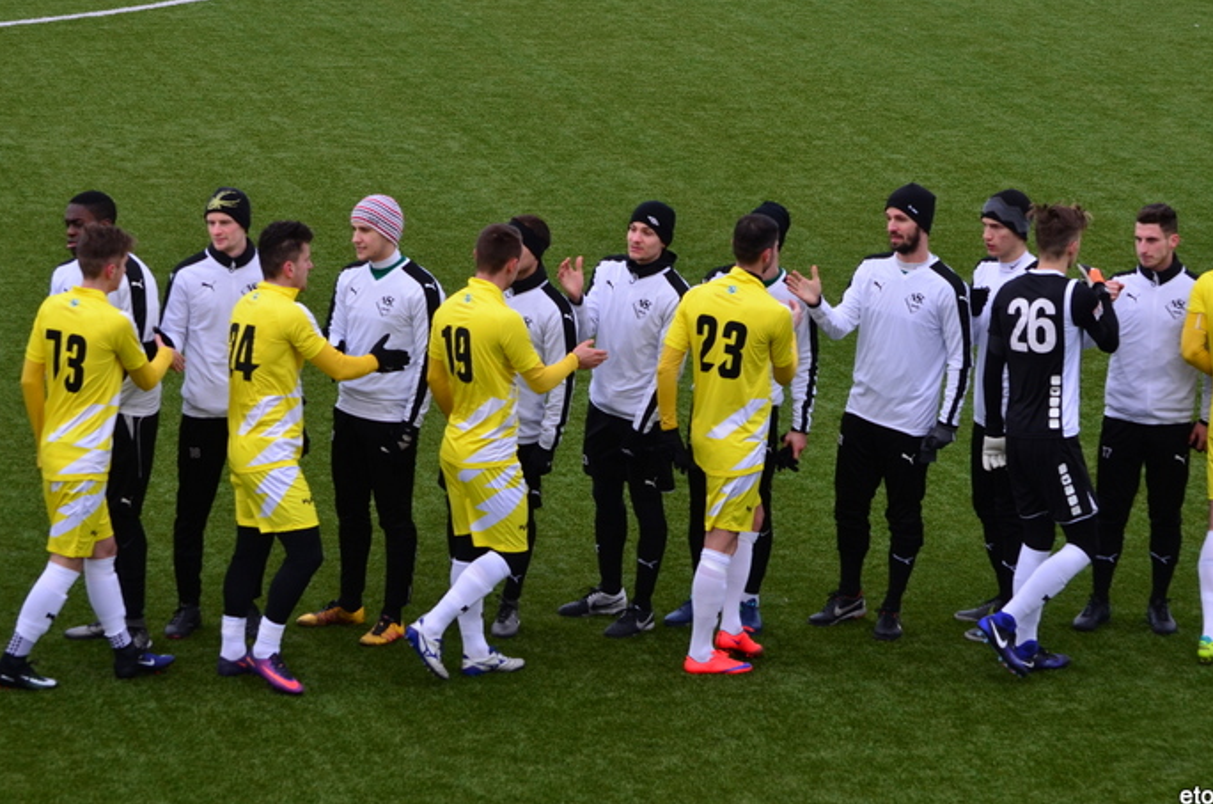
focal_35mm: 158
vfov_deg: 8.6
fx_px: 5313
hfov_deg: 13.0
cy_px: 369
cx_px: 576
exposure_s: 1/500
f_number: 5.6
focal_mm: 90
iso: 320
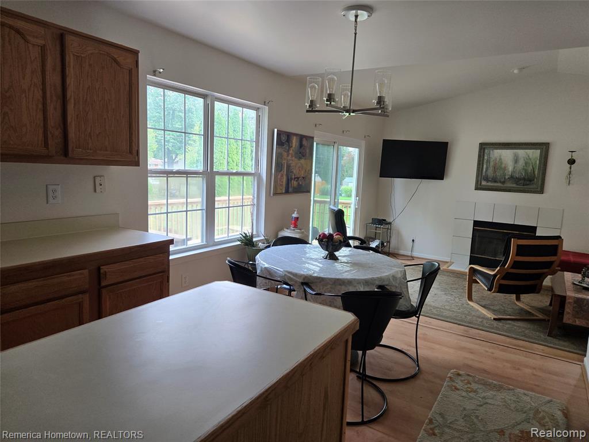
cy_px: 221
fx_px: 391
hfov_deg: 73.9
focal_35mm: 23
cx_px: 294
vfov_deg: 58.9
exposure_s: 1/180
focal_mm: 5.4
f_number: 1.8
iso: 125
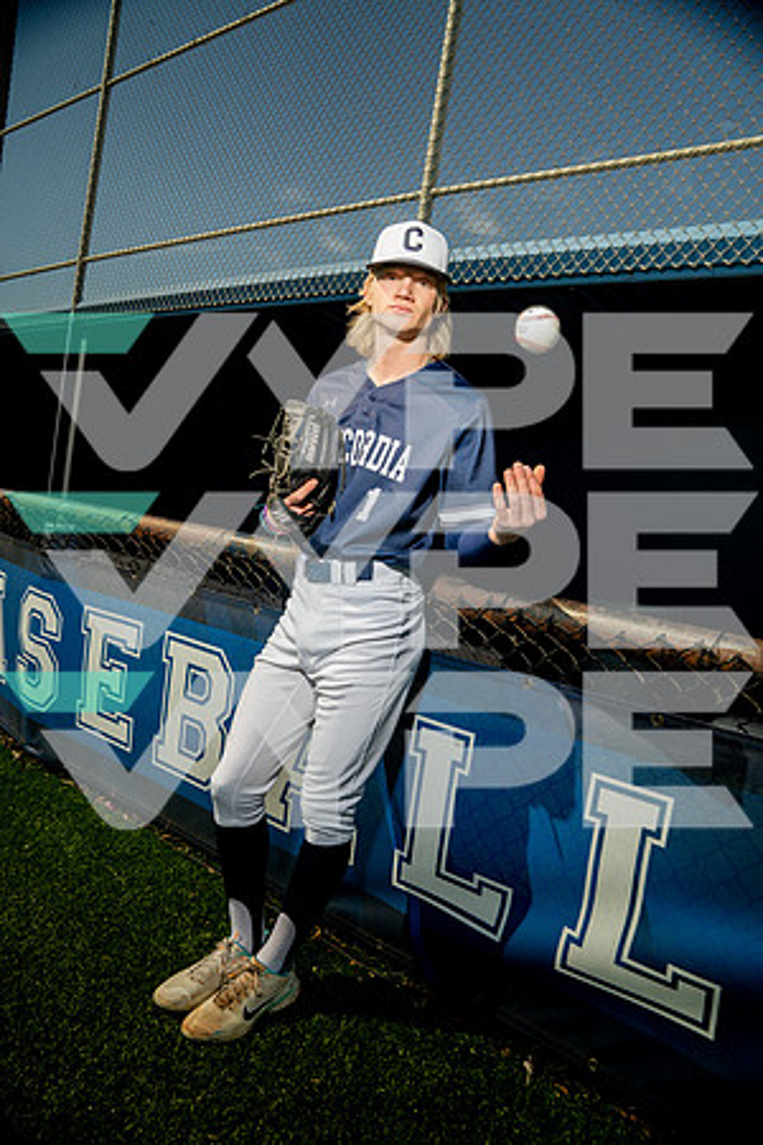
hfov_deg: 53.1
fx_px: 763
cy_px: 572
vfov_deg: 73.7
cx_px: 382
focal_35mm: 24
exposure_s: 1/250
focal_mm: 24
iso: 100
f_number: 4.5
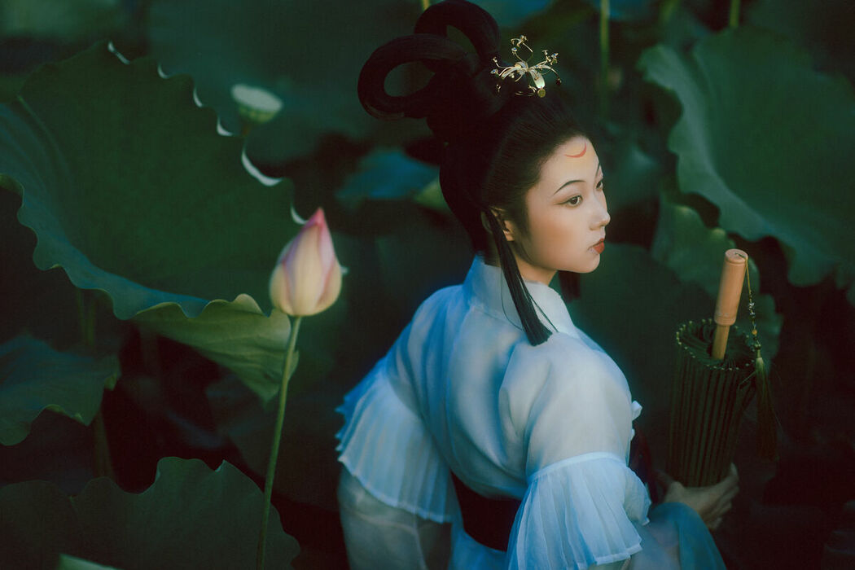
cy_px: 285
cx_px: 428
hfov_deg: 23.9
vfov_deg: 16.1
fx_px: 2019
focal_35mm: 85
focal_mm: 85
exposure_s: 1/320
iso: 320
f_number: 1.8
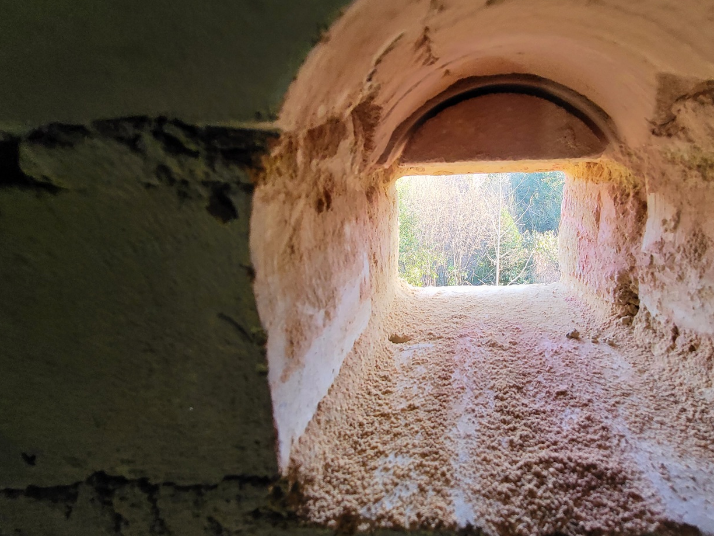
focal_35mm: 17
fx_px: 351
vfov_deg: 74.6
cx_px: 441
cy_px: 251
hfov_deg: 89.4
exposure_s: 1/53
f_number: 2.2
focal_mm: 1.74
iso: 250
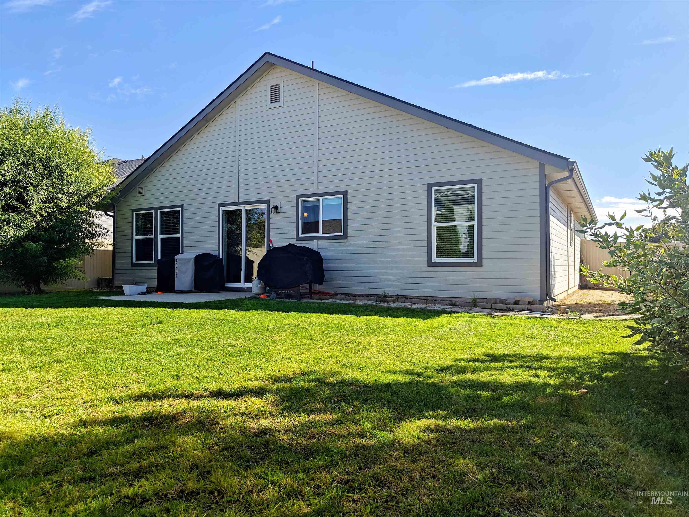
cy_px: 258
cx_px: 344
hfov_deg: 71.6
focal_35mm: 24
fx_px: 478
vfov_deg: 56.8
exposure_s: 1/3039
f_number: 1.8
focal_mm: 5.59
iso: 64
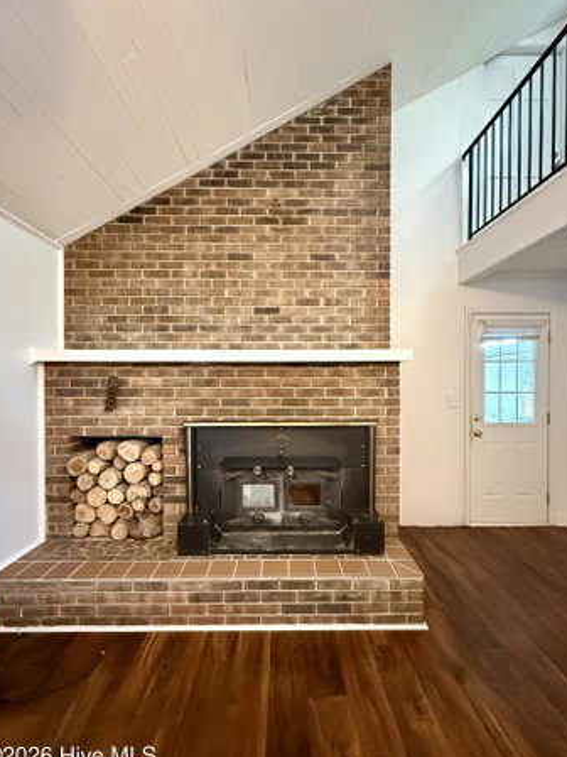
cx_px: 287
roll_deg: -0.4
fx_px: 328
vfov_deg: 98.2
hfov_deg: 81.7
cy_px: 387
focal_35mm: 15
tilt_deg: -0.1
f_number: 2.2
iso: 1250
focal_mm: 2.22
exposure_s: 1/40
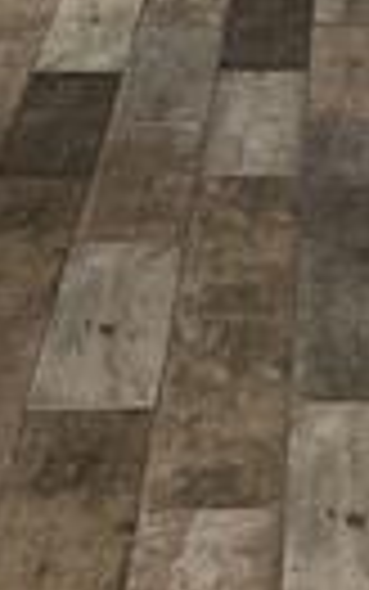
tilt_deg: -7.1
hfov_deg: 9.5
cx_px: 531
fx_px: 2170
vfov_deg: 13.9
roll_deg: -2.1
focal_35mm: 135
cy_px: -437
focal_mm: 5.7
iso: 100
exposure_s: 1/60
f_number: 1.5
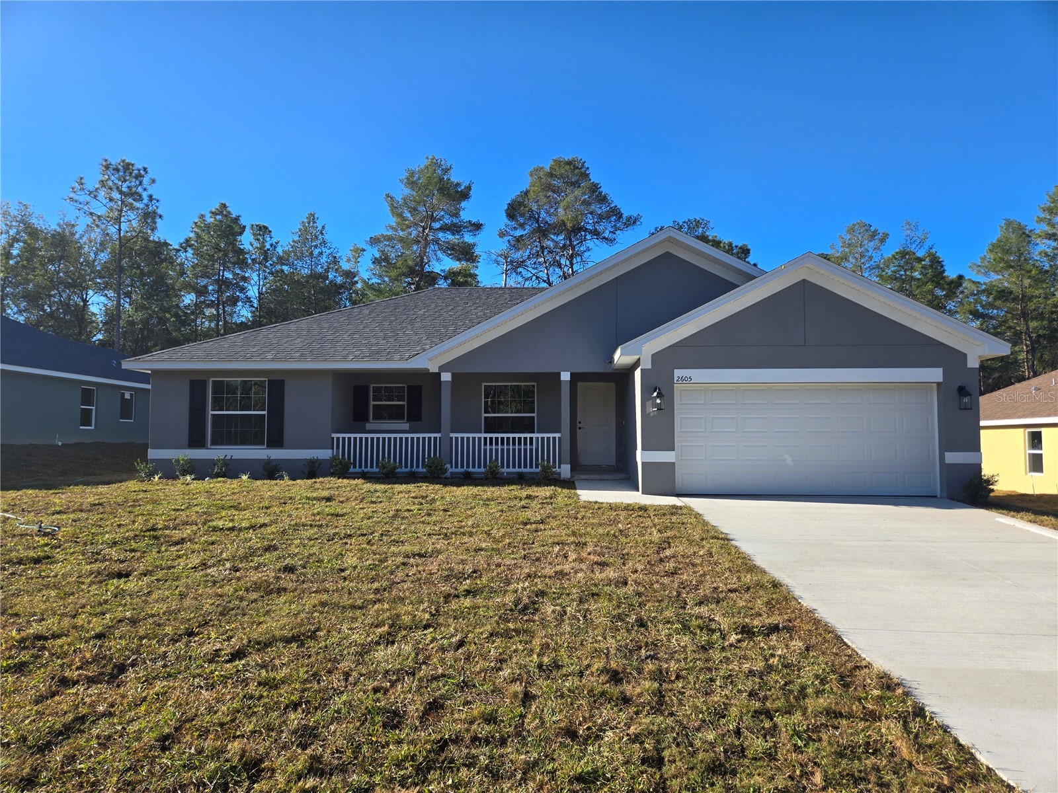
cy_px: 396
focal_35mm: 23
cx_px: 529
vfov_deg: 58.9
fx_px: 703
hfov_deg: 73.9
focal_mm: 5.4
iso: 25
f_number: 1.8
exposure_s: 1/1099
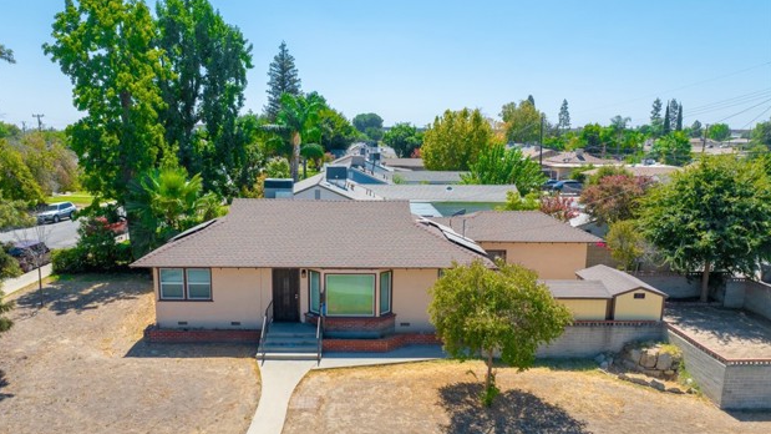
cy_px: 238
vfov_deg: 42.8
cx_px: 375
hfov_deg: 69.9
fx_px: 552
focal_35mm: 27
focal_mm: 12.29
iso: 110
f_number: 2.8
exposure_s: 1/2500
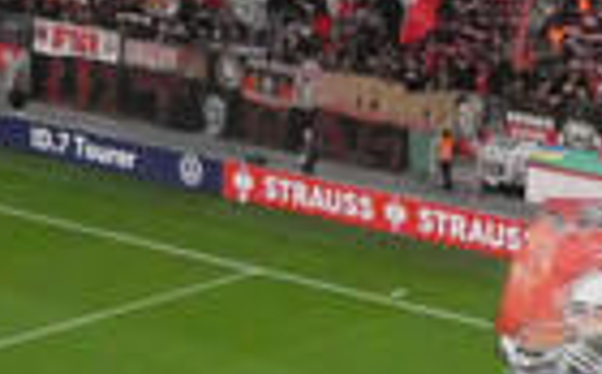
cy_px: -232
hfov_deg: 12.3
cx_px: 322
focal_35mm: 170
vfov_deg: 7.5
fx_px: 2785
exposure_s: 1/40
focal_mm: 6.3
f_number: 3.7
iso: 1600
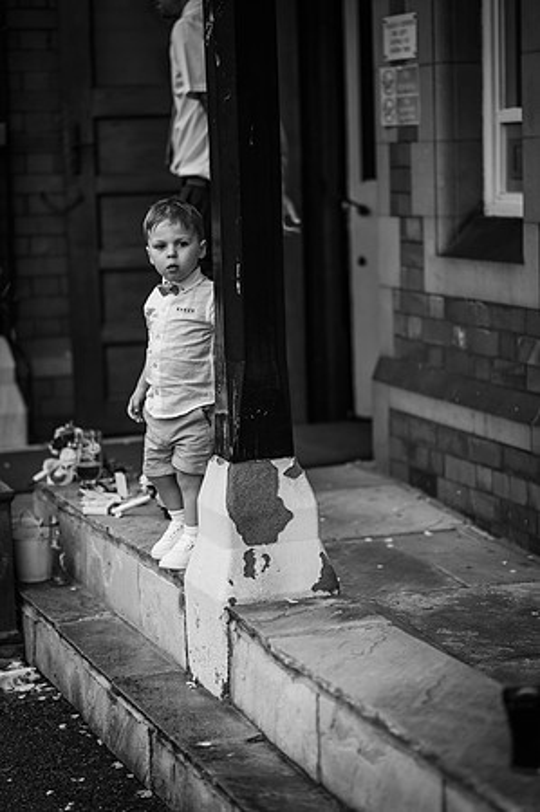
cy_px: 406
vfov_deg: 23.9
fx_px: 1917
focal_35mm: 85
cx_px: 270
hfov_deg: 16.0
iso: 100
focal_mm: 85
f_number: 1.8
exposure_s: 1/640
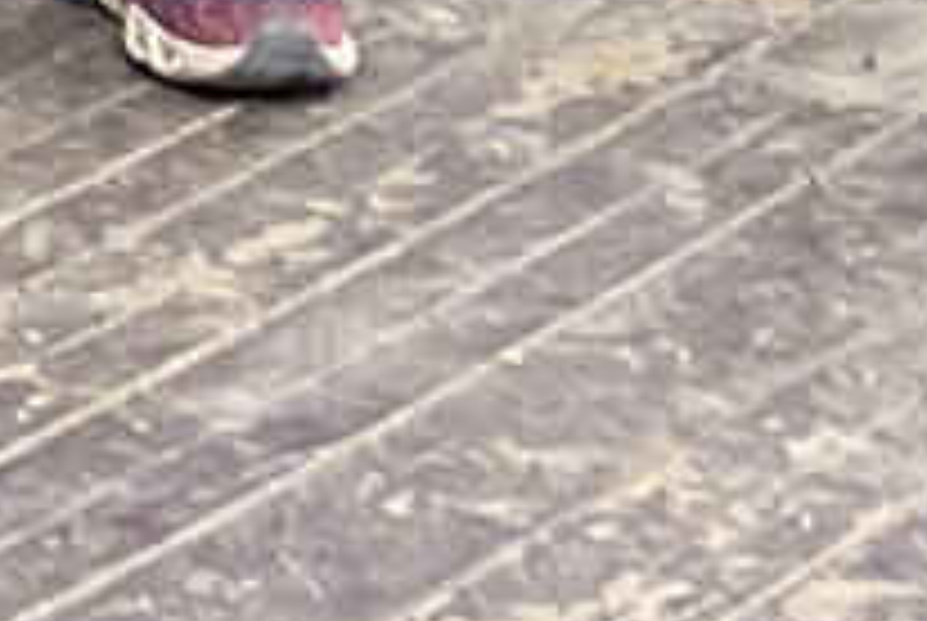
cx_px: -1539
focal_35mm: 262
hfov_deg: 7.2
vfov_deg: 3.9
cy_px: -3632
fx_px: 6756
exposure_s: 1/60
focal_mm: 4.2
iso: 200
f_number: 1.6
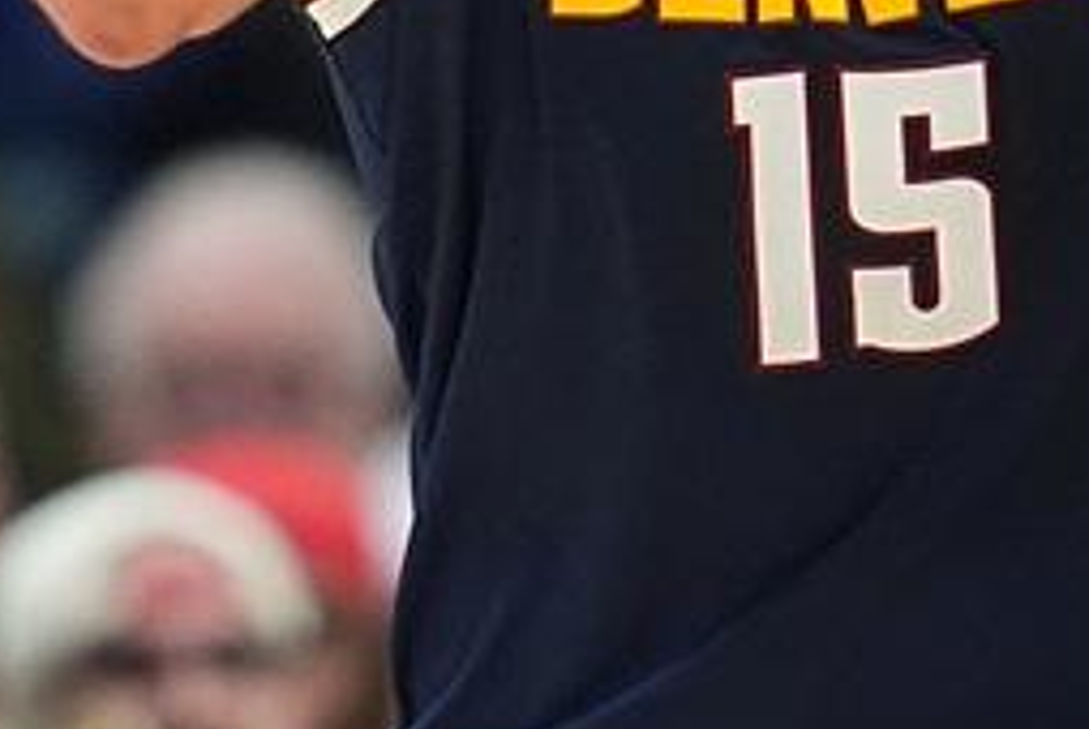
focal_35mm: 2120
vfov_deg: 0.7
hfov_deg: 1.0
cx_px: 795
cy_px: -262
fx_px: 64203
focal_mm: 400
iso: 5000
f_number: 3.2
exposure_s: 1/1600
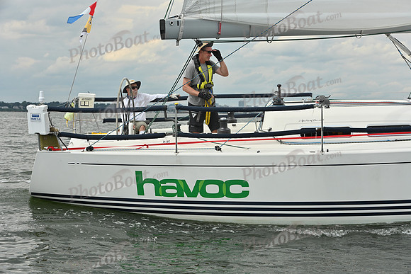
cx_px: 206
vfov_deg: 19.5
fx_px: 799
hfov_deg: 28.8
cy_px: 137
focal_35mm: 70
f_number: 8
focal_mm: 70
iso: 320
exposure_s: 1/1250
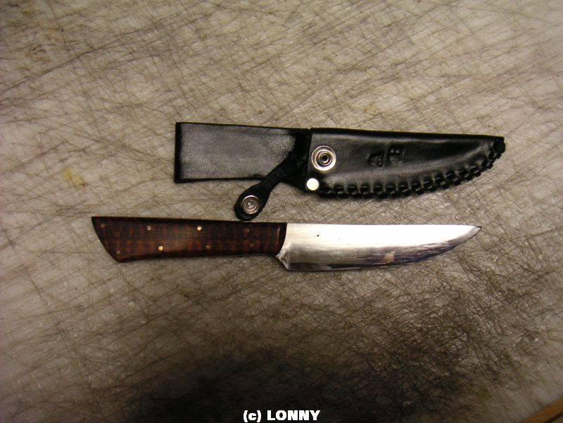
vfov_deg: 37.7
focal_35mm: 38
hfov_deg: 49.0
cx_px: 282
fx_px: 618
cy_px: 212
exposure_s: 1/45
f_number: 2.8
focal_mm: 6
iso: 100
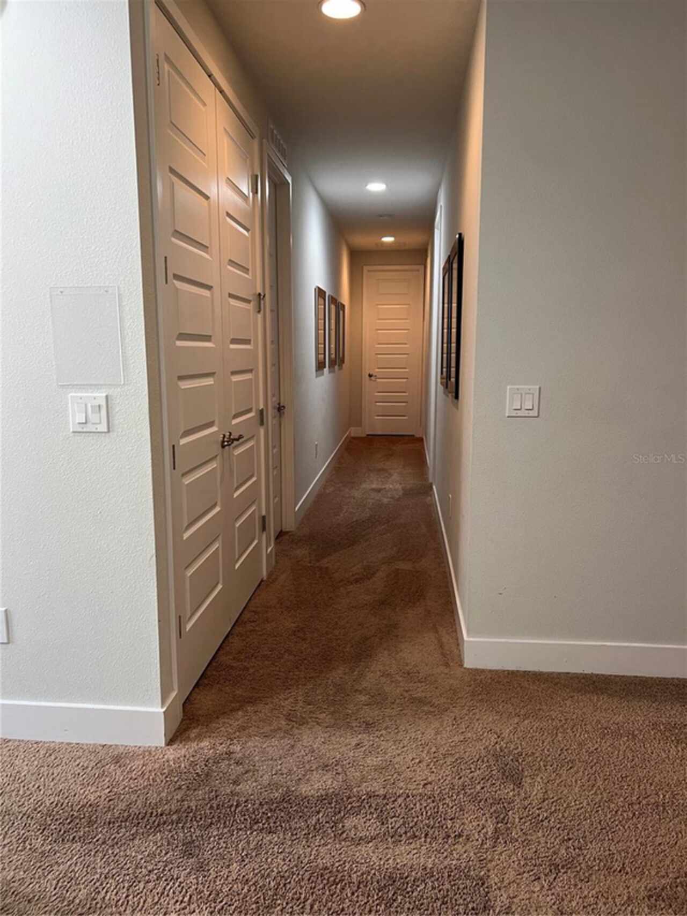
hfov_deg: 53.1
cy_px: 458
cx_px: 344
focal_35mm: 26
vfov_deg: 67.3
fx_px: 688
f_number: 1.5
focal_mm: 5.7
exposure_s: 1/60
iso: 100
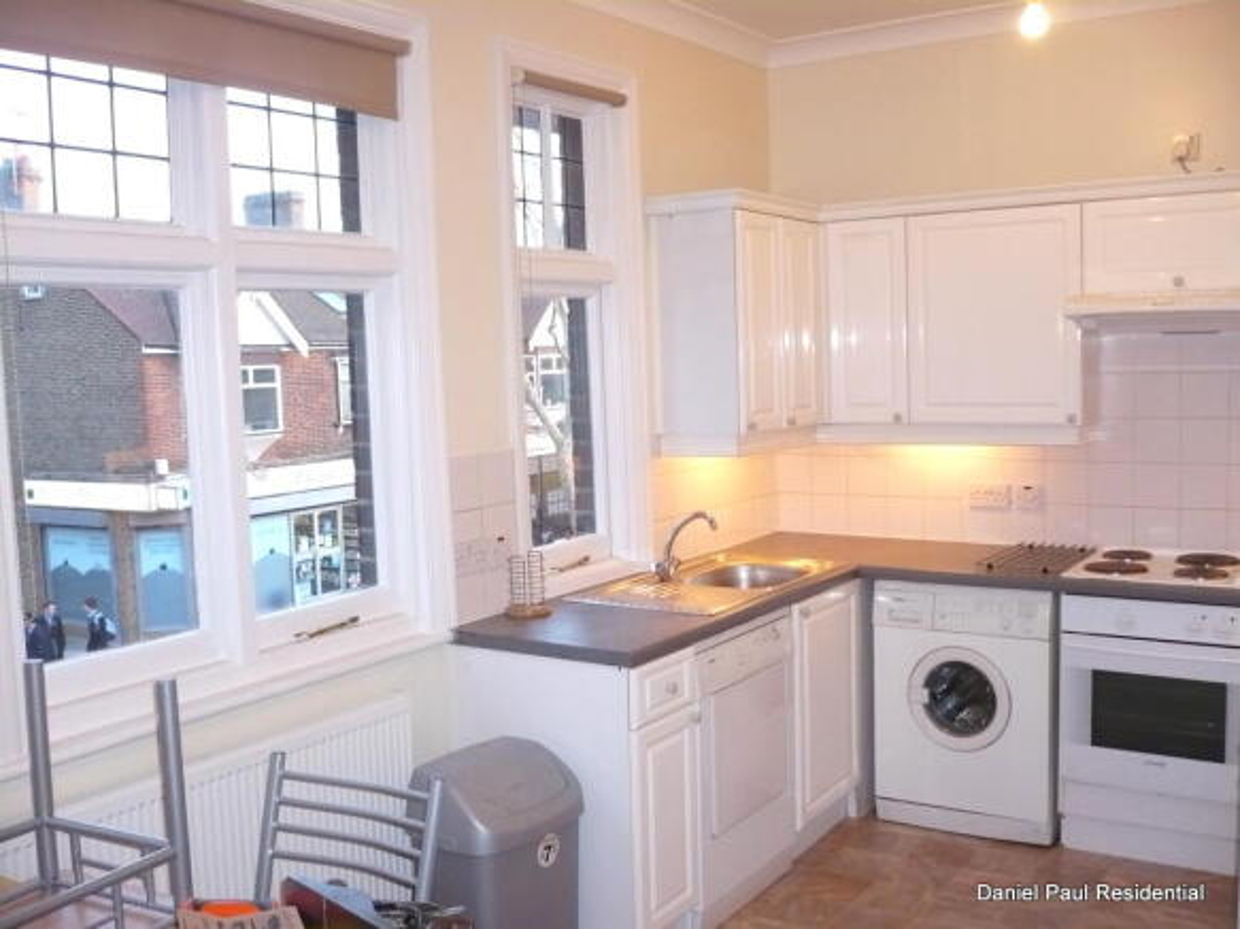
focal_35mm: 35
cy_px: 464
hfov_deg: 52.6
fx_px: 1253
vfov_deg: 40.7
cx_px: 620
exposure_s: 1/30
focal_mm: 5.8
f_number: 2.8
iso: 200
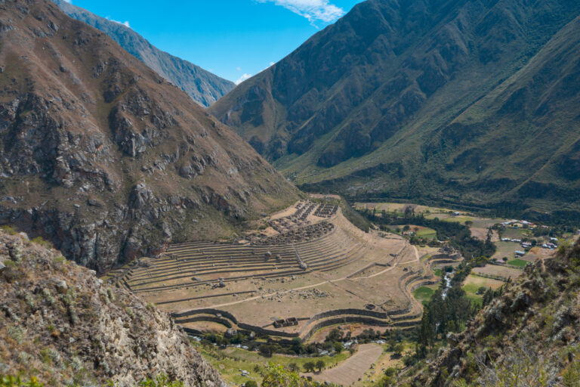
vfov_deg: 46.4
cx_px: 290
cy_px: 194
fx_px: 451
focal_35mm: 28
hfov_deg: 65.5
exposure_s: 1/320
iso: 100
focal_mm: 28
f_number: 8
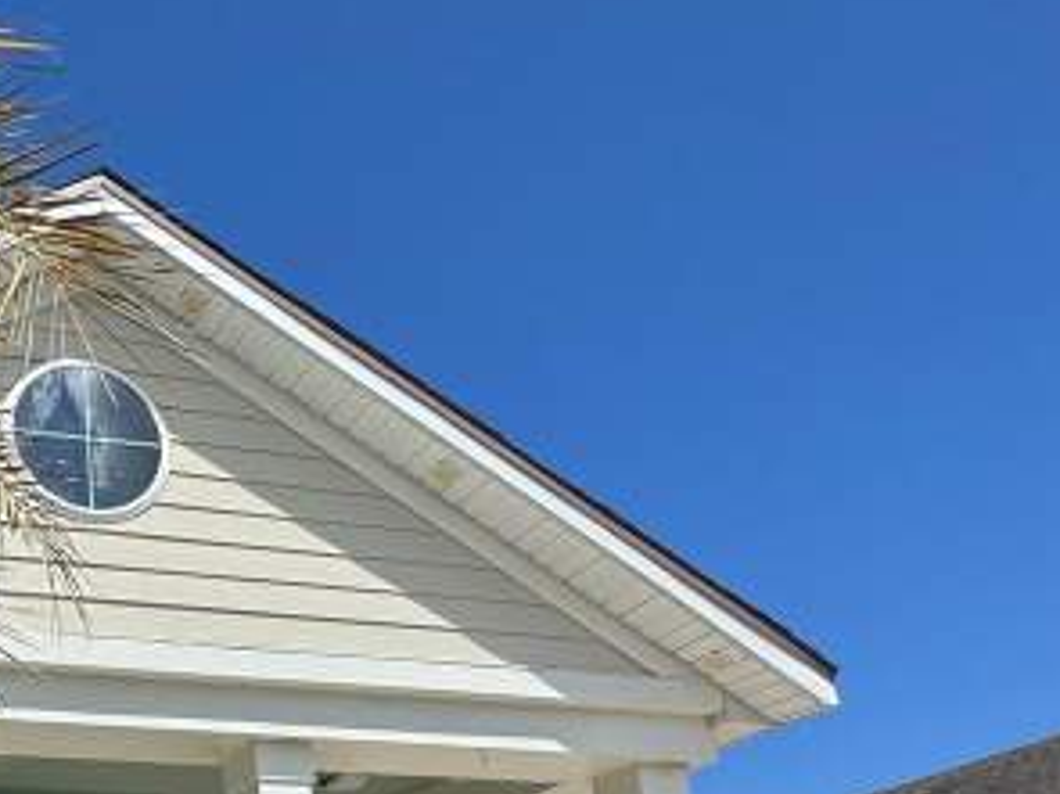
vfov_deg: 31.9
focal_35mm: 38
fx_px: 1163
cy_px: 934
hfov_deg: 39.9
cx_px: -104
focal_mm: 2.22
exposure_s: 1/2146
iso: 50
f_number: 2.2
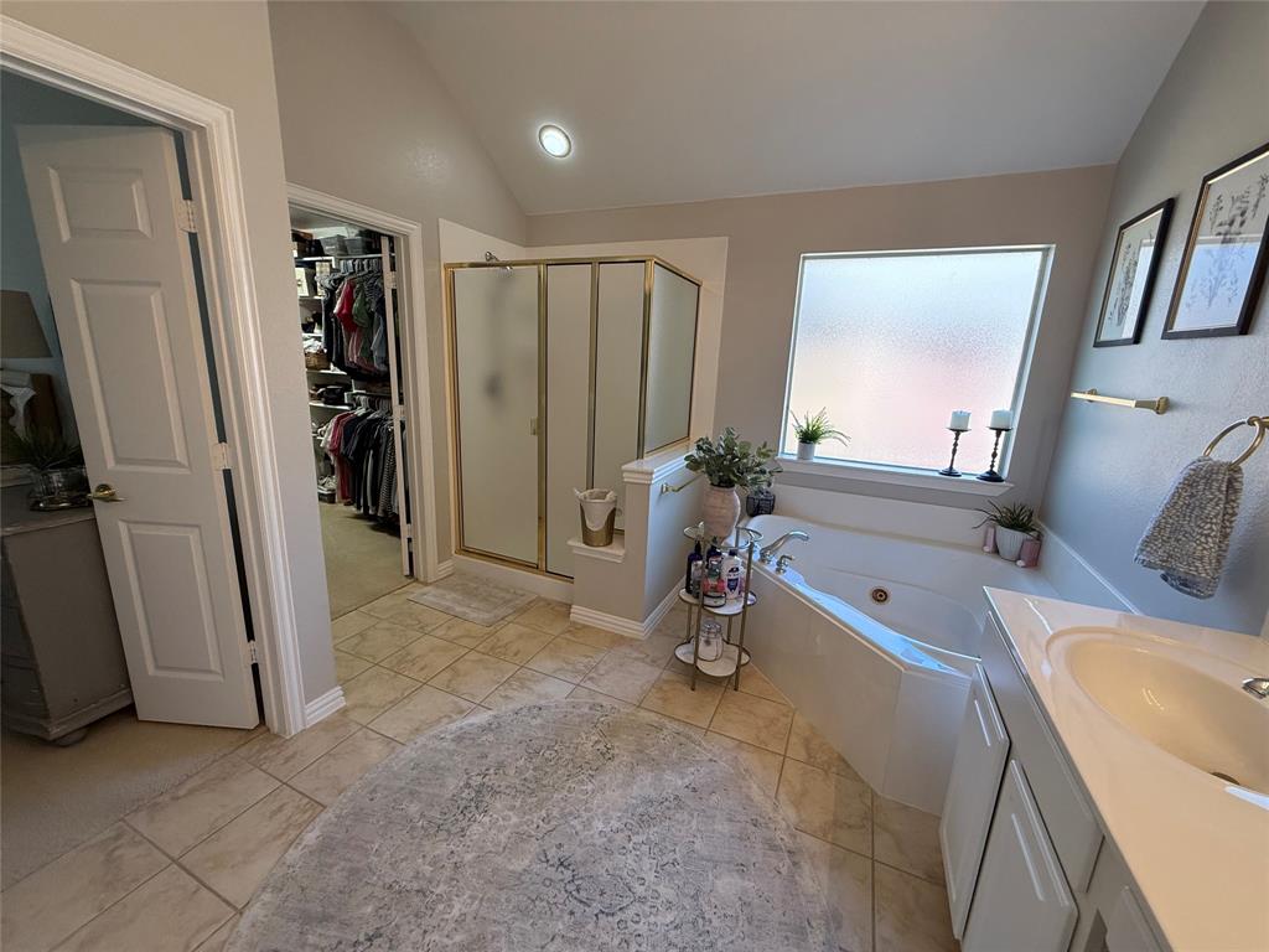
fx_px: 513
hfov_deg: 102.1
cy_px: 476
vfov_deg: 85.7
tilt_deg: -12.6
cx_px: 634
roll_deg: -1.6
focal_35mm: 14
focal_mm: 2.22
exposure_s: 1/120
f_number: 2.2
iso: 200
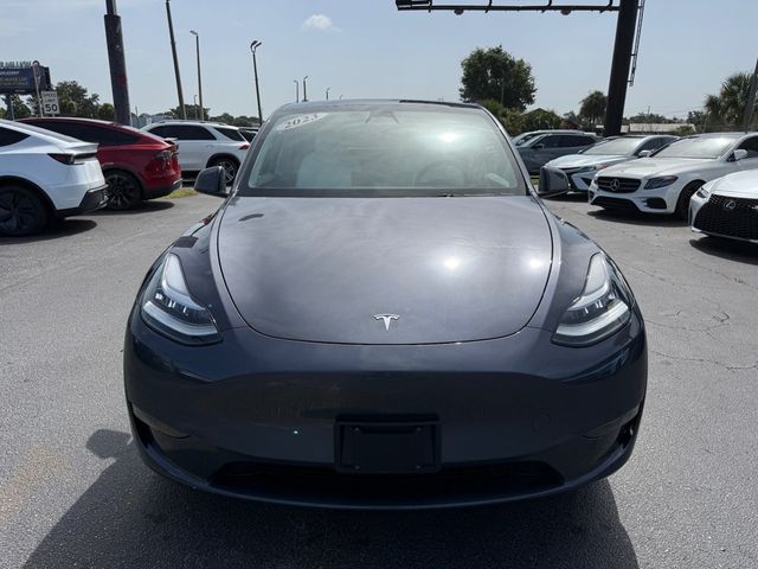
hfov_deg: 71.6
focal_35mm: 24
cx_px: 379
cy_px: 284
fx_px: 526
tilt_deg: -14.8
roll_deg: -0.3
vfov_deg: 56.8
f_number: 1.78
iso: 80
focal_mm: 6.76
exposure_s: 1/6711
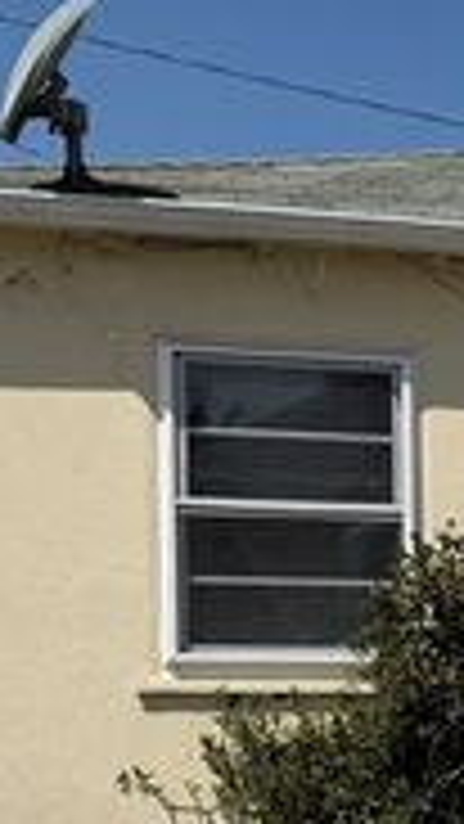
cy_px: 750
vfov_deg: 24.3
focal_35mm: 85
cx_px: 942
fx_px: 1858
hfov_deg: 12.5
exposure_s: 1/9091
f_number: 1.78
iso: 80
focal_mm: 6.76
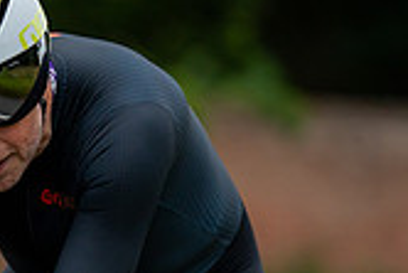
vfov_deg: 2.2
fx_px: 7203
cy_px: 373
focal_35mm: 635
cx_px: -20
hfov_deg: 3.2
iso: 1000
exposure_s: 1/640
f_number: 3.2
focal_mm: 182
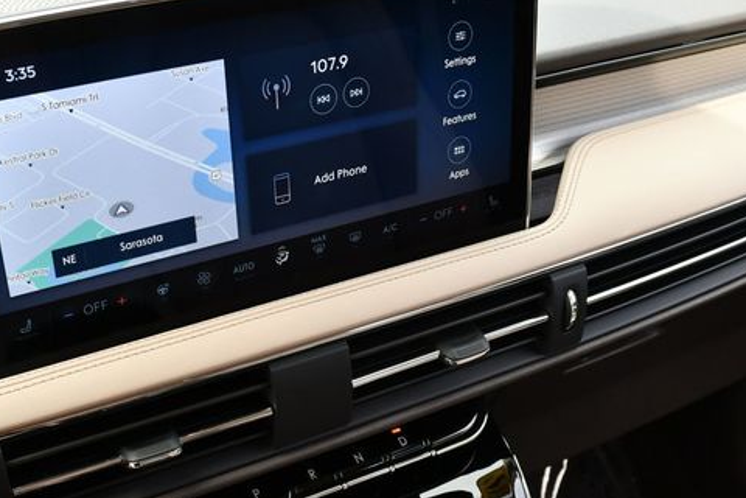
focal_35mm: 48
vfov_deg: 28.1
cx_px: 258
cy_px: 244
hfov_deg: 40.7
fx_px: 995
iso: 400
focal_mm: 18
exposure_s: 1/250
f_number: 5
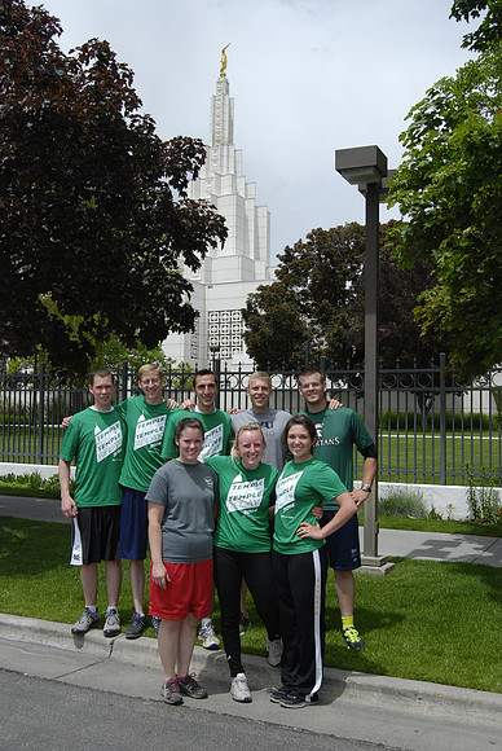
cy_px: 376
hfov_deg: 34.3
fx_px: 814
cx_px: 251
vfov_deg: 49.5
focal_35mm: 39
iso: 400
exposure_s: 1/800
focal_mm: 26
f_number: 10
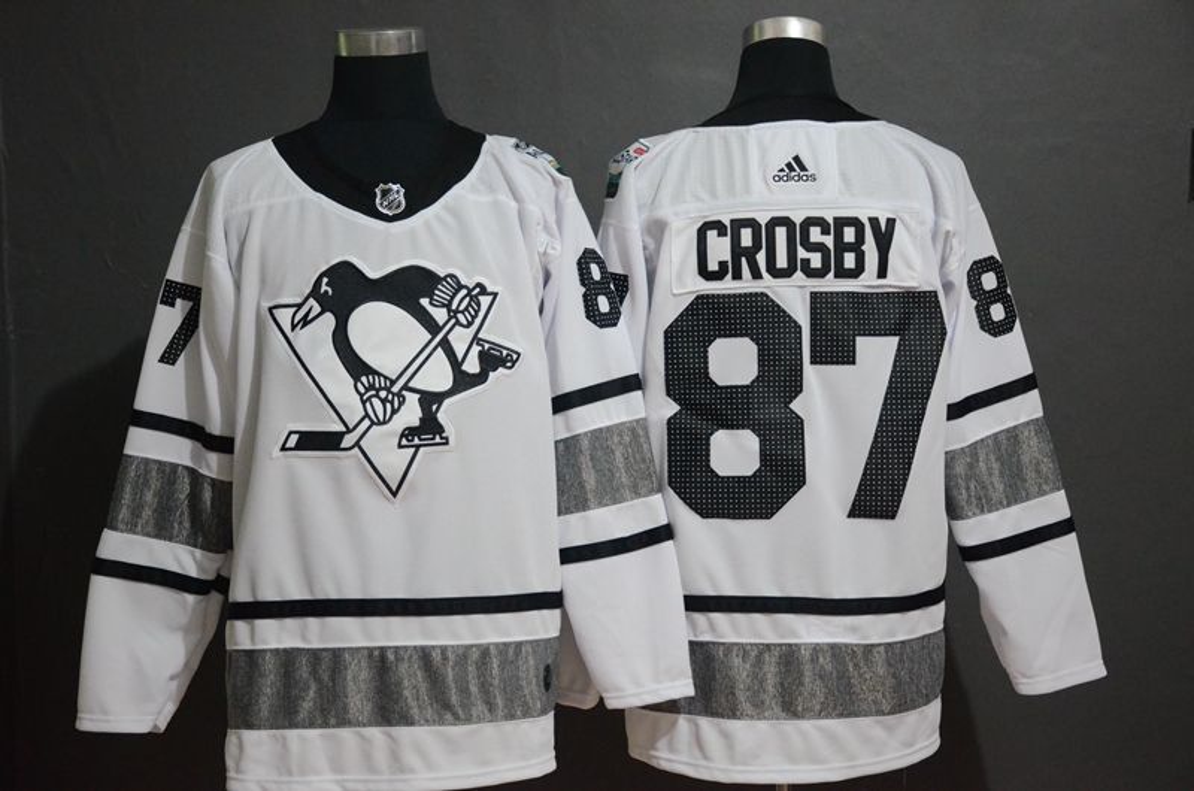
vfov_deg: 22.5
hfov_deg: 33.5
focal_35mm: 60
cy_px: 396
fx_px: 1986
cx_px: 597
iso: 4000
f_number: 5
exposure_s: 1/30
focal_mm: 40
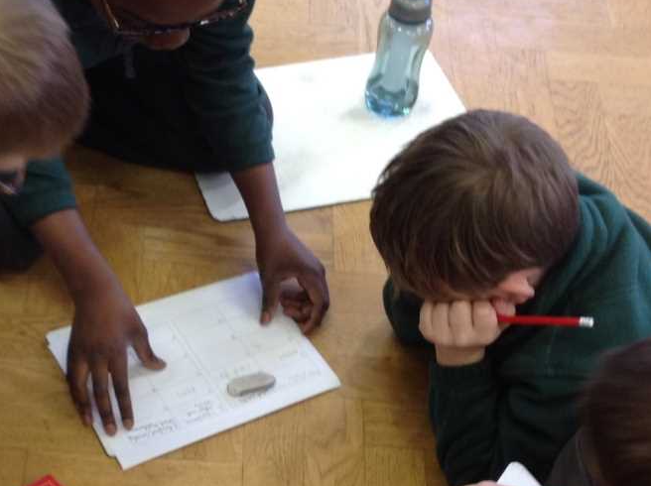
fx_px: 1540
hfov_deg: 23.6
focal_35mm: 82
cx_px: 155
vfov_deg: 17.8
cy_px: 382
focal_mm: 4.28
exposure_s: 1/20
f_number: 2.4
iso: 50
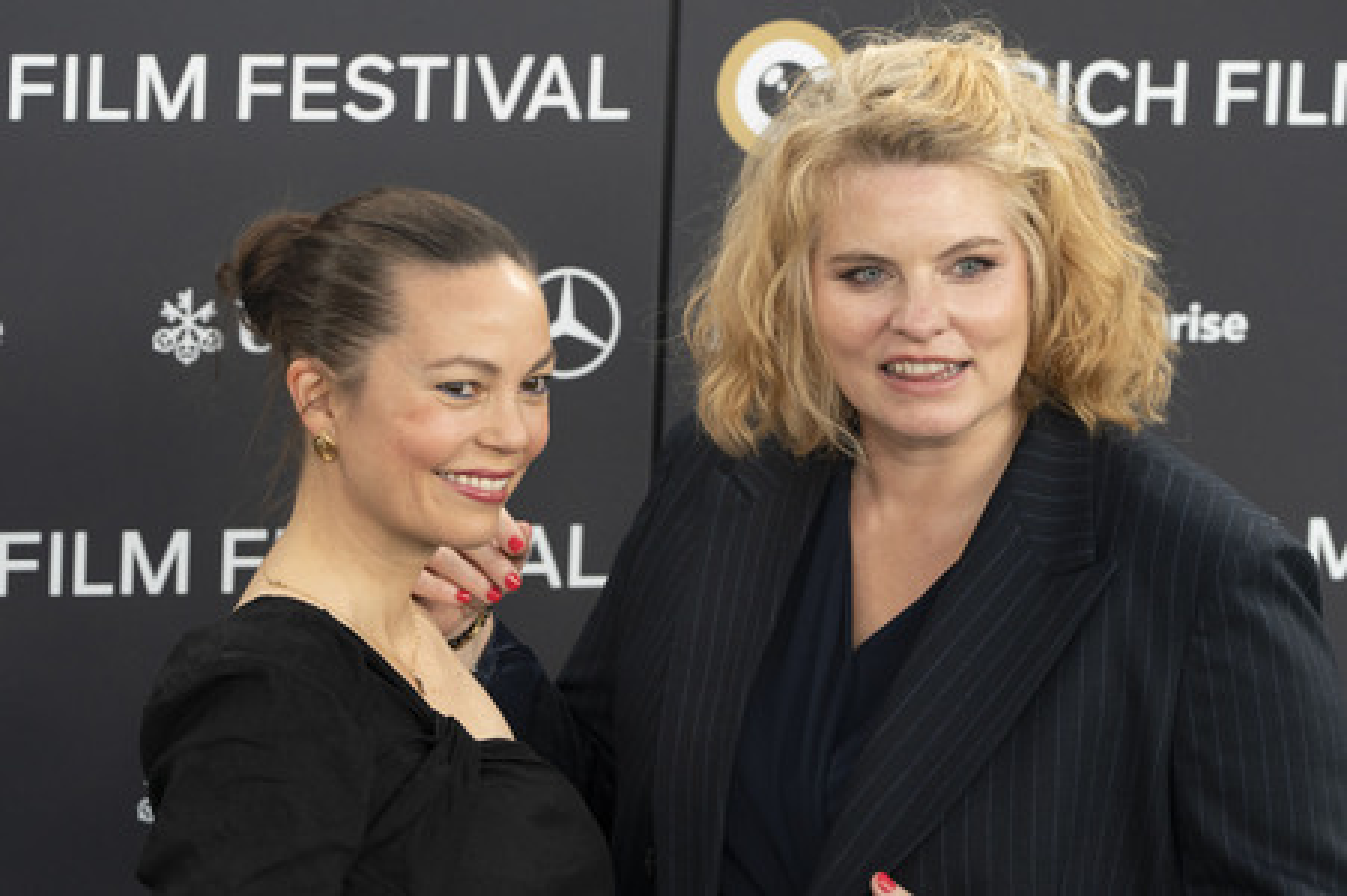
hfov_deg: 12.0
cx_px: 674
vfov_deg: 8.0
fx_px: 6390
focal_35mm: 171
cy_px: 448
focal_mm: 165
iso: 1600
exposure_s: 1/400
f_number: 6.3
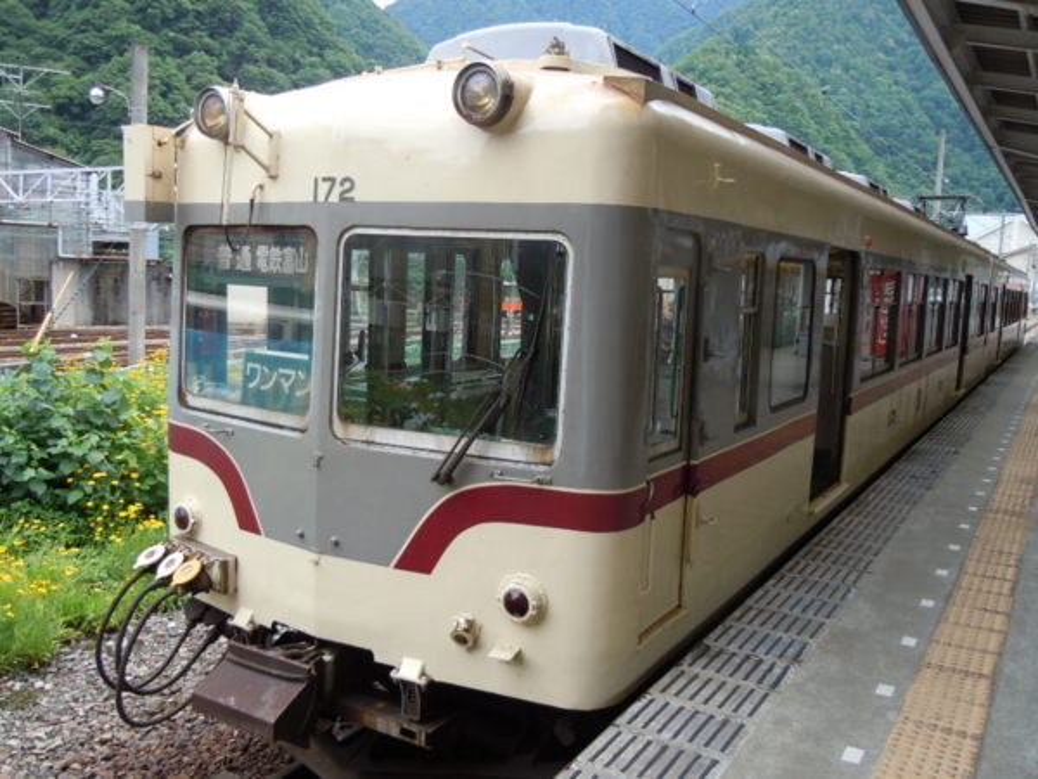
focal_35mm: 30
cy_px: 390
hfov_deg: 60.0
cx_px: 519
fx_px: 900
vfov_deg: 46.8
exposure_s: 1/200
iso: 100
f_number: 3.5
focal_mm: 5.4
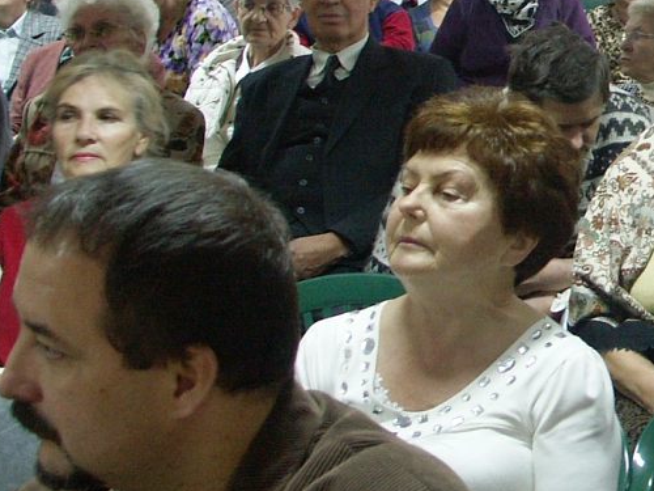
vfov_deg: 25.2
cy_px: 190
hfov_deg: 32.8
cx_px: 459
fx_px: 1096
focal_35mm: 58
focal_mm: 7.55
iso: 125
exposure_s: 1/10
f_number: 2.8
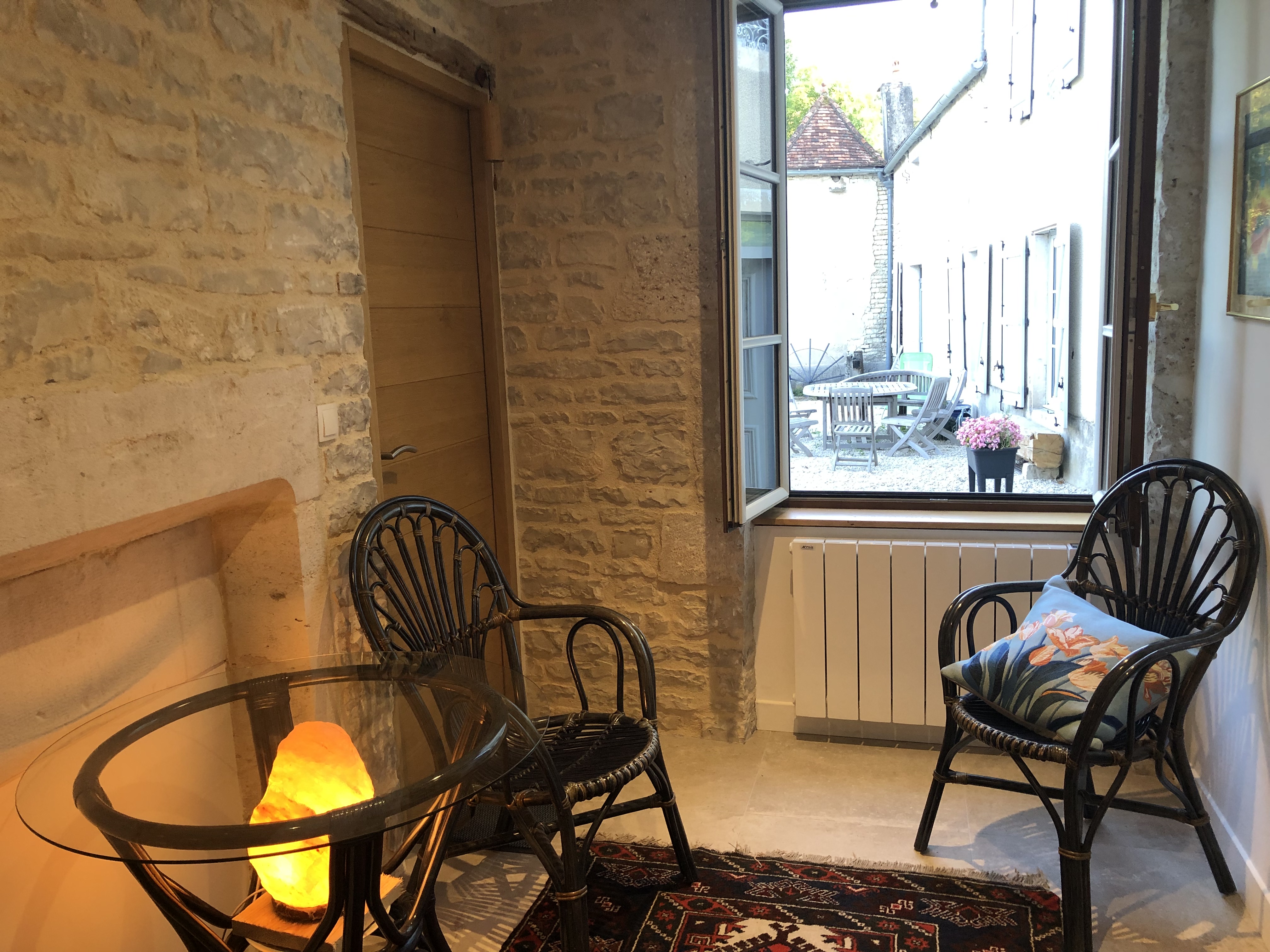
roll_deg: +1.8
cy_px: 476
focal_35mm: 28
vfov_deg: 49.7
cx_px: 635
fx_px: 1027
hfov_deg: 63.4
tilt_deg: -8.6
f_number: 1.8
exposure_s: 1/33
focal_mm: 3.99
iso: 40
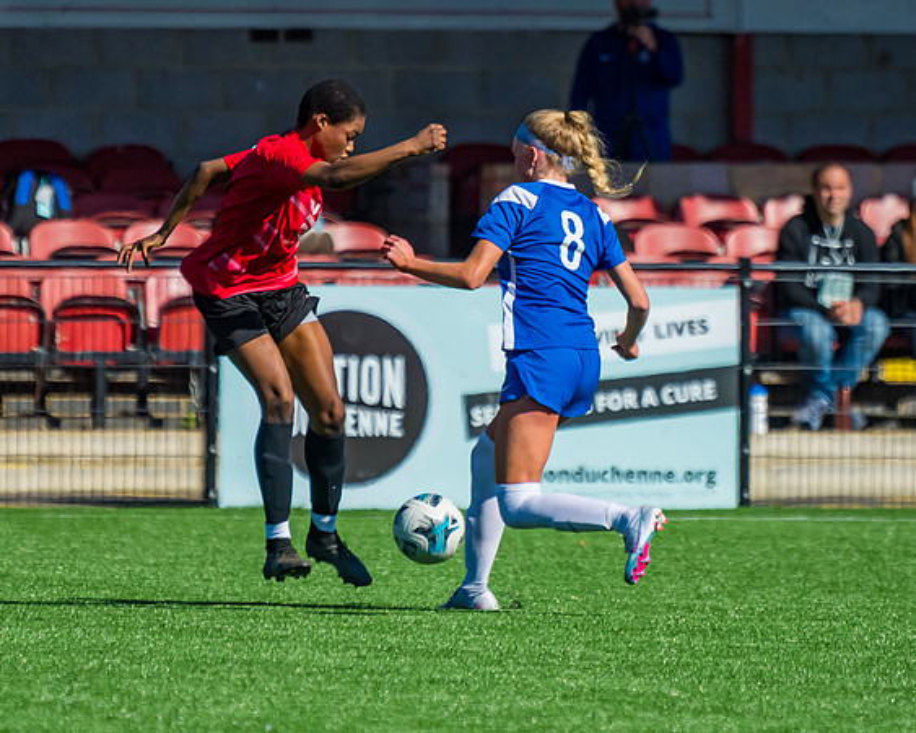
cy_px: 445
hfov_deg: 3.4
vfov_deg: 2.7
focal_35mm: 576
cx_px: 543
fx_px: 15603
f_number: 4
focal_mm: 280
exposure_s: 1/8000
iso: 400
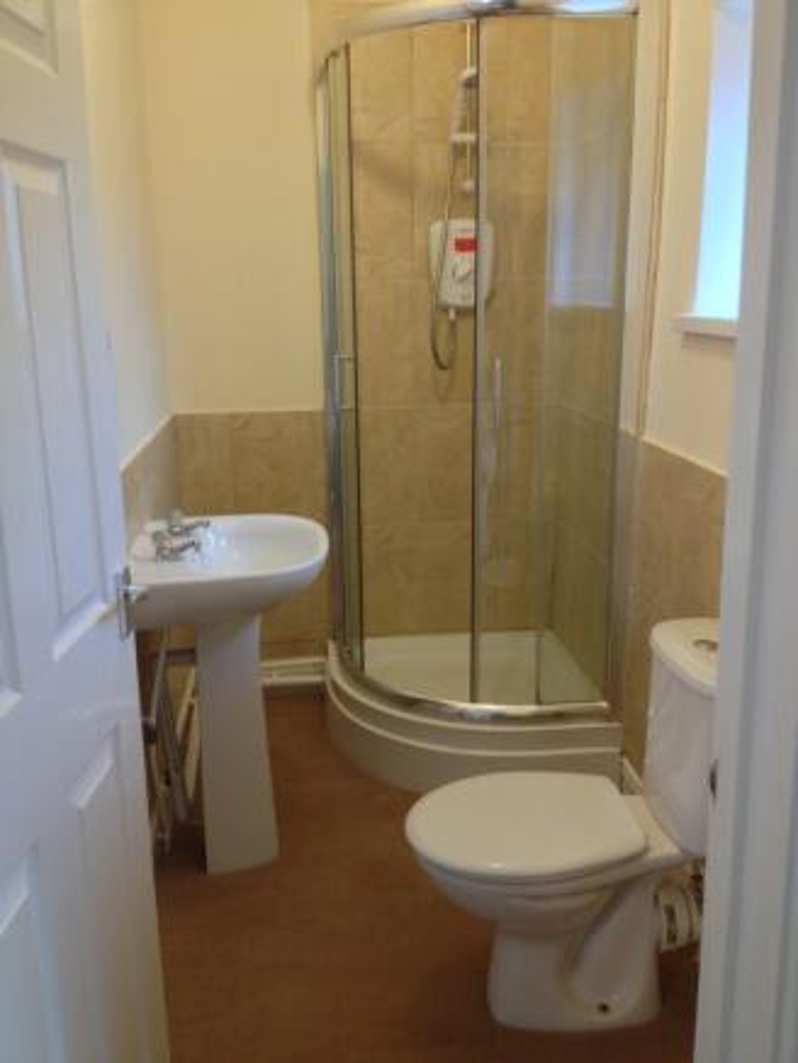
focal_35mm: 35
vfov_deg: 52.6
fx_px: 1075
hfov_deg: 40.7
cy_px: 532
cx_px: 399
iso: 80
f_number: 2.4
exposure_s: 1/20
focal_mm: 4.28
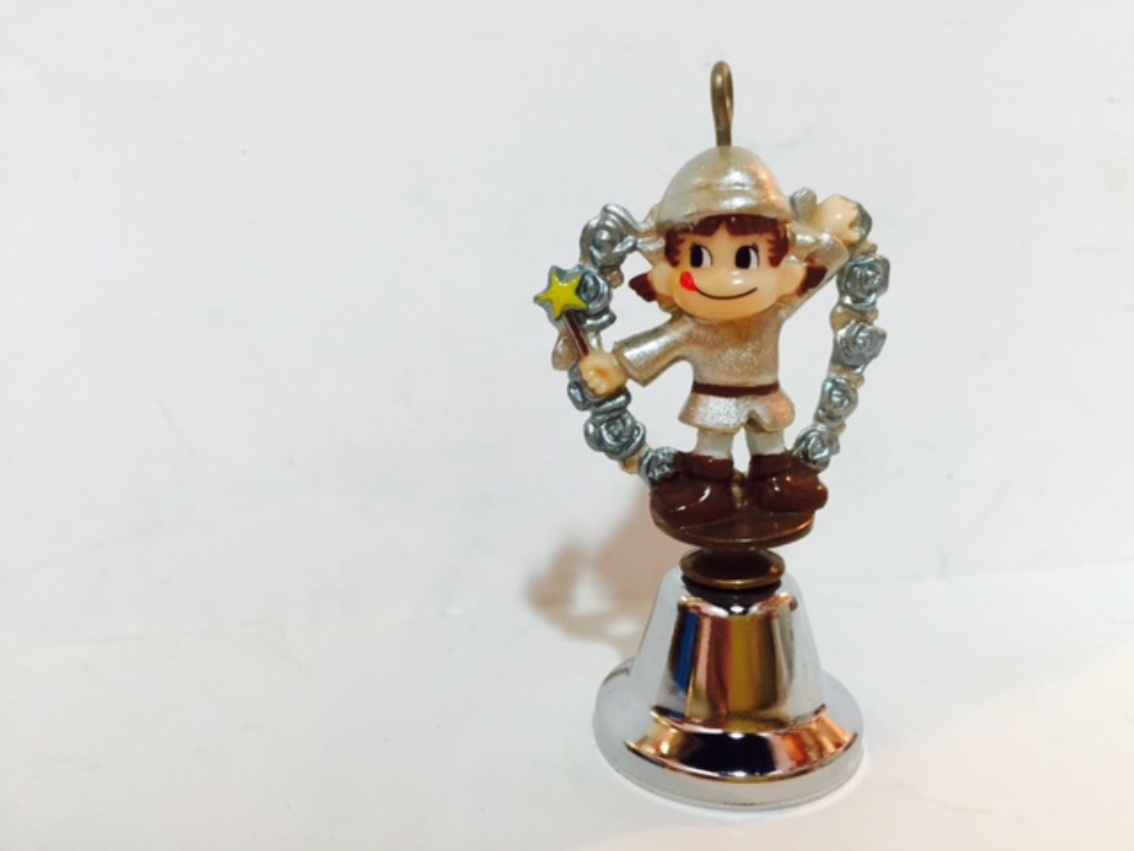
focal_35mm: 29
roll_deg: -1.0
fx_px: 950
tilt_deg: -12.2
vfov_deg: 48.2
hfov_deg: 61.7
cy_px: 426
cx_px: 567
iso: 80
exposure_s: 1/33
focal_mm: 4.15
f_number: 2.2
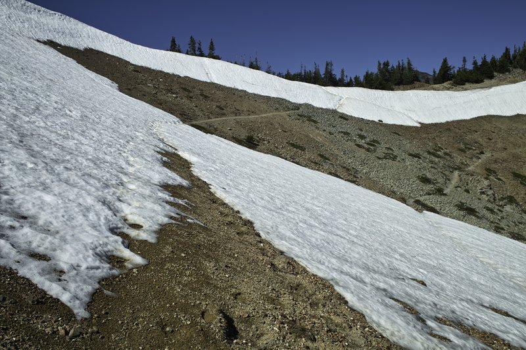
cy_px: 175
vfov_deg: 46.4
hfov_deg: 65.5
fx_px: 409
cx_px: 263
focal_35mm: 28
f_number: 10
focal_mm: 16.6
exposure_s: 1/250
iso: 100
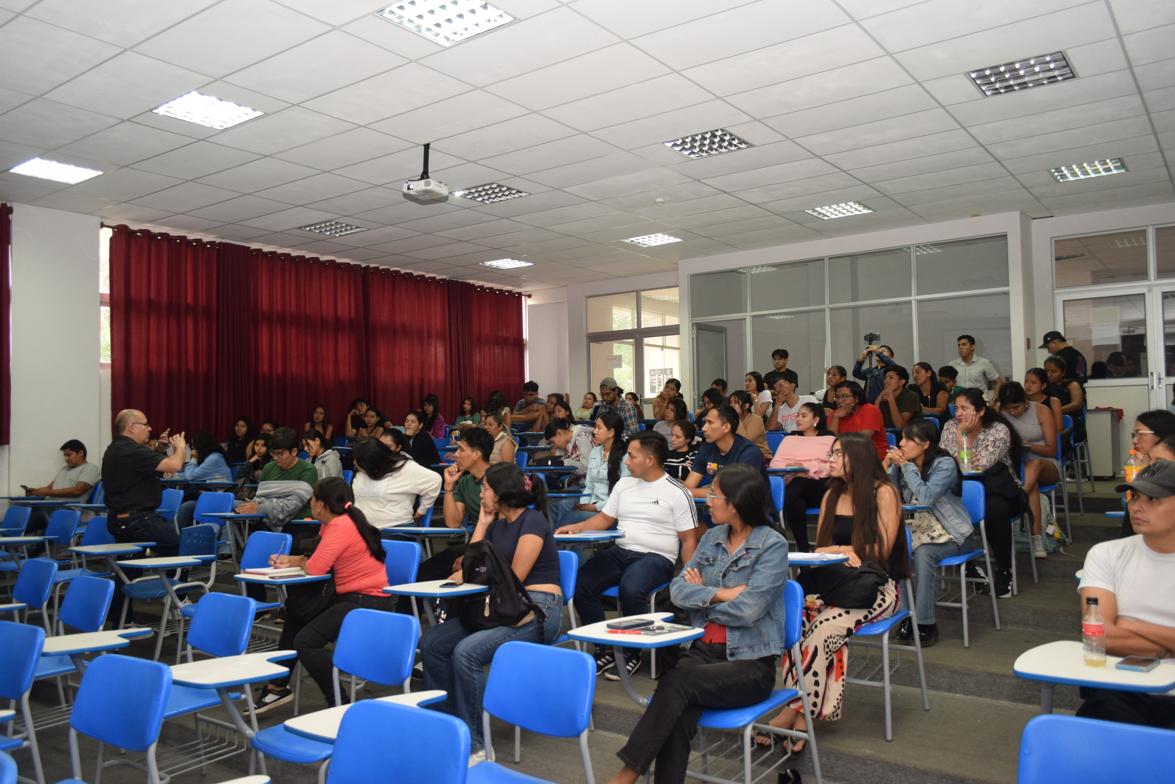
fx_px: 881
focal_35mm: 27
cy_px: 392
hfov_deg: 67.4
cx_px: 588
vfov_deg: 47.9
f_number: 3.5
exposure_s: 1/60
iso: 900
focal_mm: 18
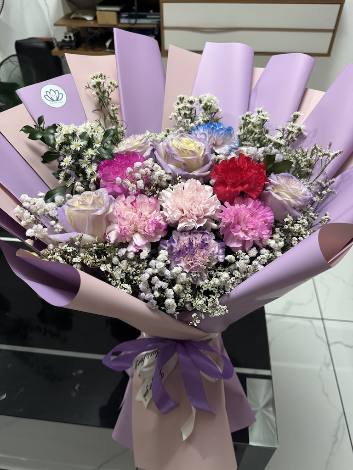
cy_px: 235
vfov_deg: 71.6
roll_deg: +0.7
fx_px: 326
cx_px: 176
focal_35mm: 24
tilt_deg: -41.6
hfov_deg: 56.8
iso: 640
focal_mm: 6.76
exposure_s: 1/60
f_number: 1.78
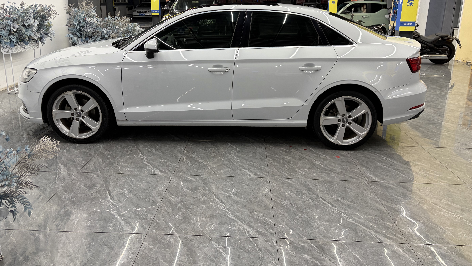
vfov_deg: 39.8
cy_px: 94
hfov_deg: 66.1
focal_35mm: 29
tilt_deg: -14.1
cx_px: 237
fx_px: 363
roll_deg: -0.1
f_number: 1.6
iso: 125
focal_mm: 5.96
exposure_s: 1/50
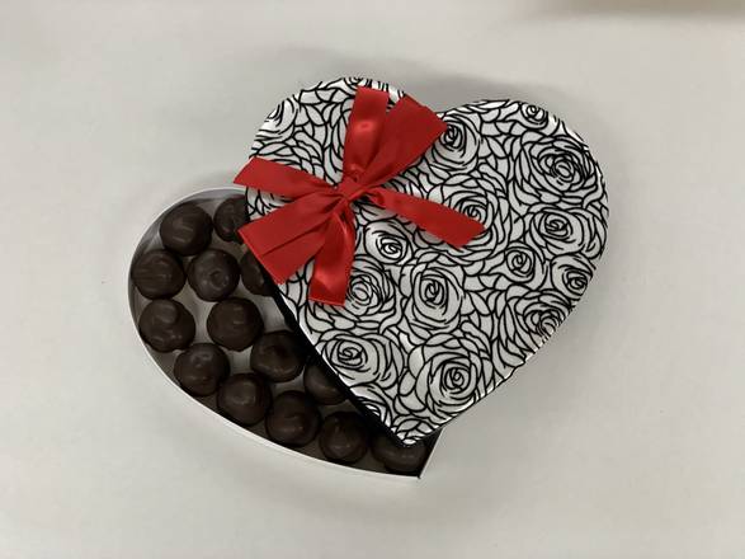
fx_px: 1119
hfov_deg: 36.8
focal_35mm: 52
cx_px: 372
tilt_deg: -75.5
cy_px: 280
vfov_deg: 28.0
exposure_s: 1/60
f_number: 2.4
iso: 100
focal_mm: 6
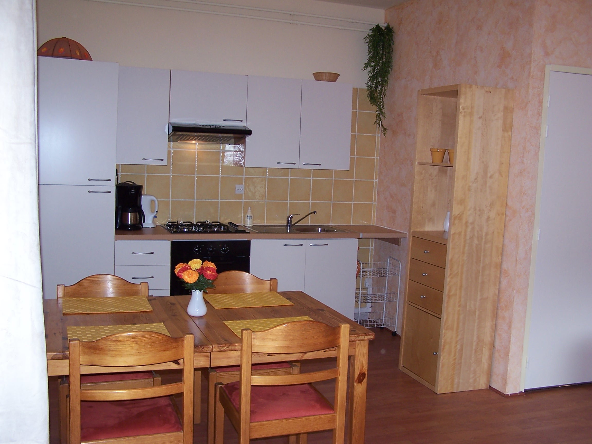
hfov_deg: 49.0
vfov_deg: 37.7
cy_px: 222
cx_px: 296
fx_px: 650
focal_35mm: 38
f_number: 2.8
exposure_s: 1/60
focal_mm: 6.3
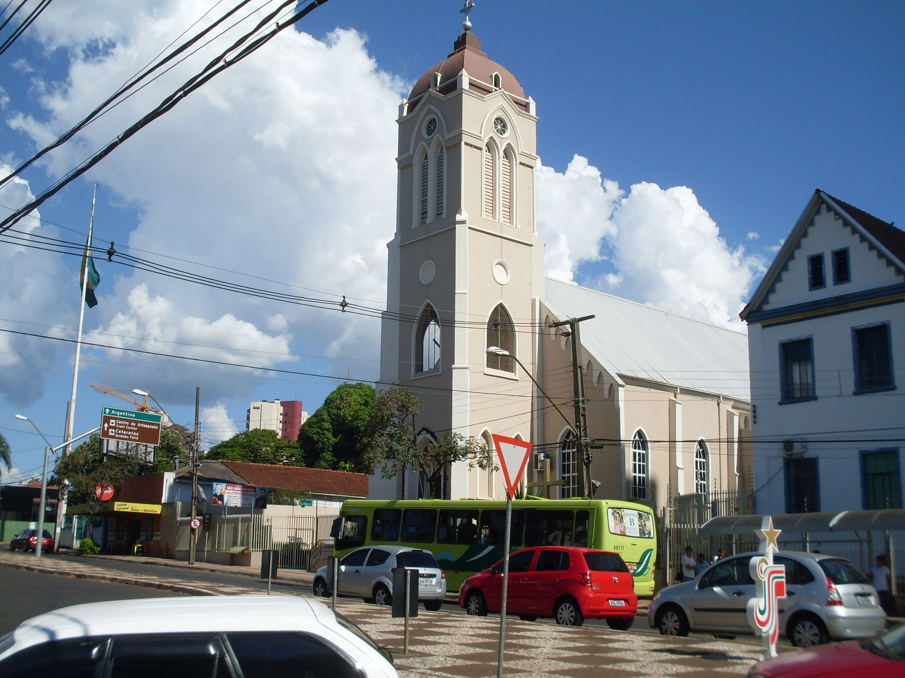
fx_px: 1020
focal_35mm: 39
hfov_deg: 47.9
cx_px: 447
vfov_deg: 36.8
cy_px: 347
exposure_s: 1/350
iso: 80
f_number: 8.4
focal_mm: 6.3
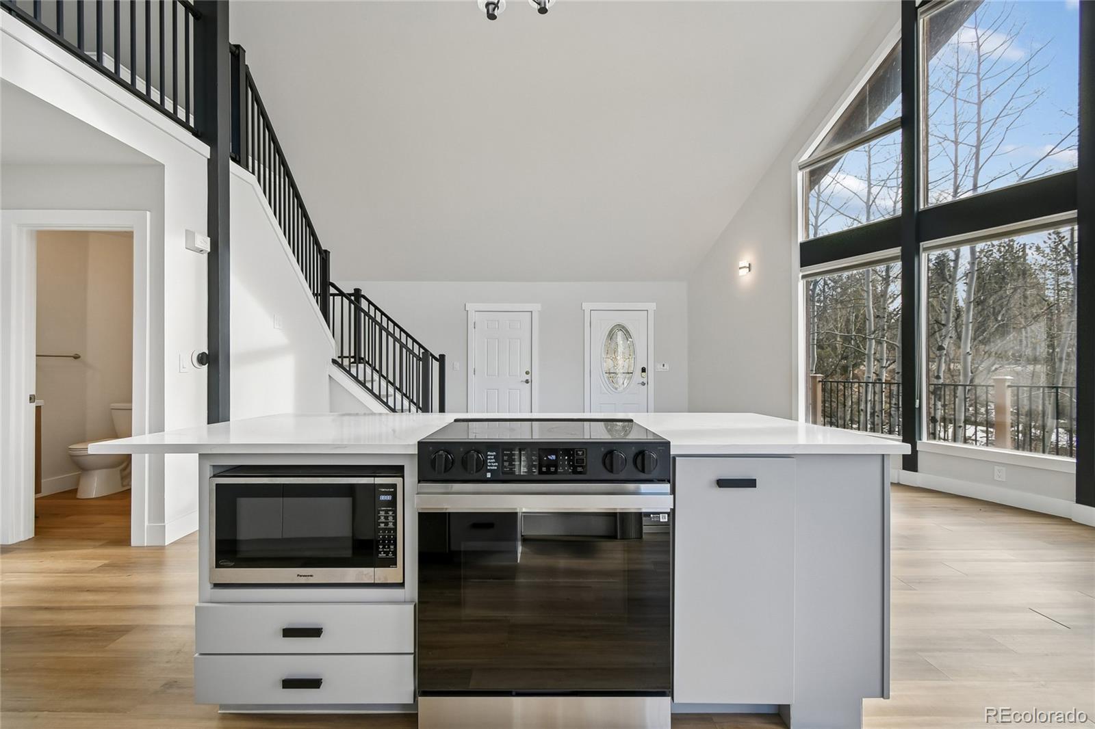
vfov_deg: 77.3
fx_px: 456
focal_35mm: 15
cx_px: 548
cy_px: 364
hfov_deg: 100.4
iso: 200
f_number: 6.3
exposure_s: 1/80
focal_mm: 10
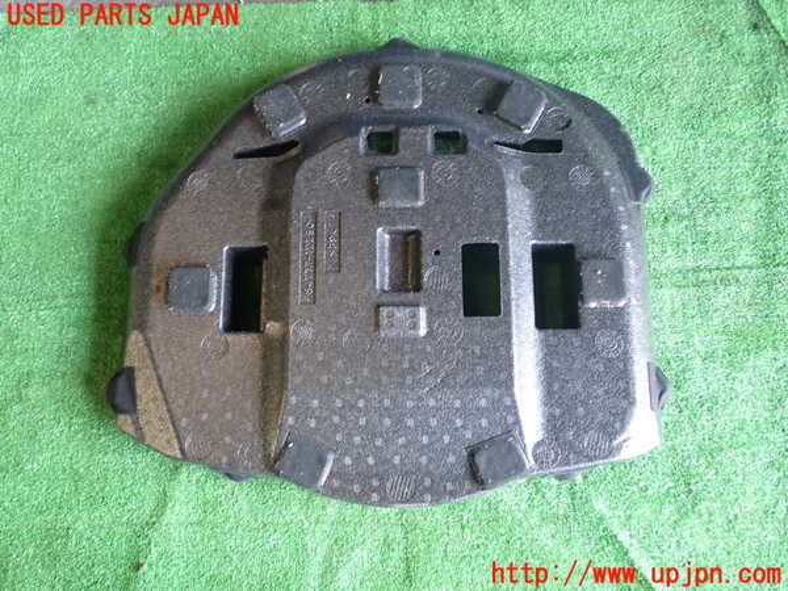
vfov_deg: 44.2
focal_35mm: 32
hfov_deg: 56.8
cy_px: 296
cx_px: 394
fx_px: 728
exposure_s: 1/30
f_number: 2.4
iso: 250
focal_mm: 5.79
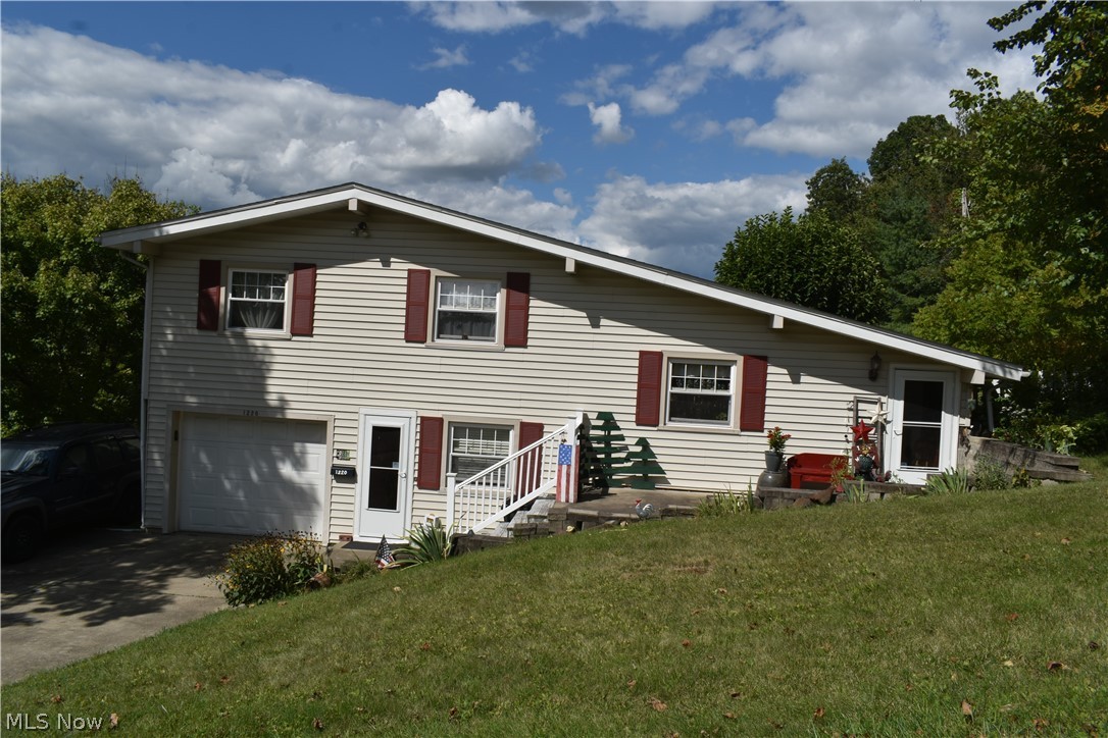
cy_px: 369
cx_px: 554
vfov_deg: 47.9
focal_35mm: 27
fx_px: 831
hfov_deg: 67.4
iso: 100
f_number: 16
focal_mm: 18
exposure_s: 1/200
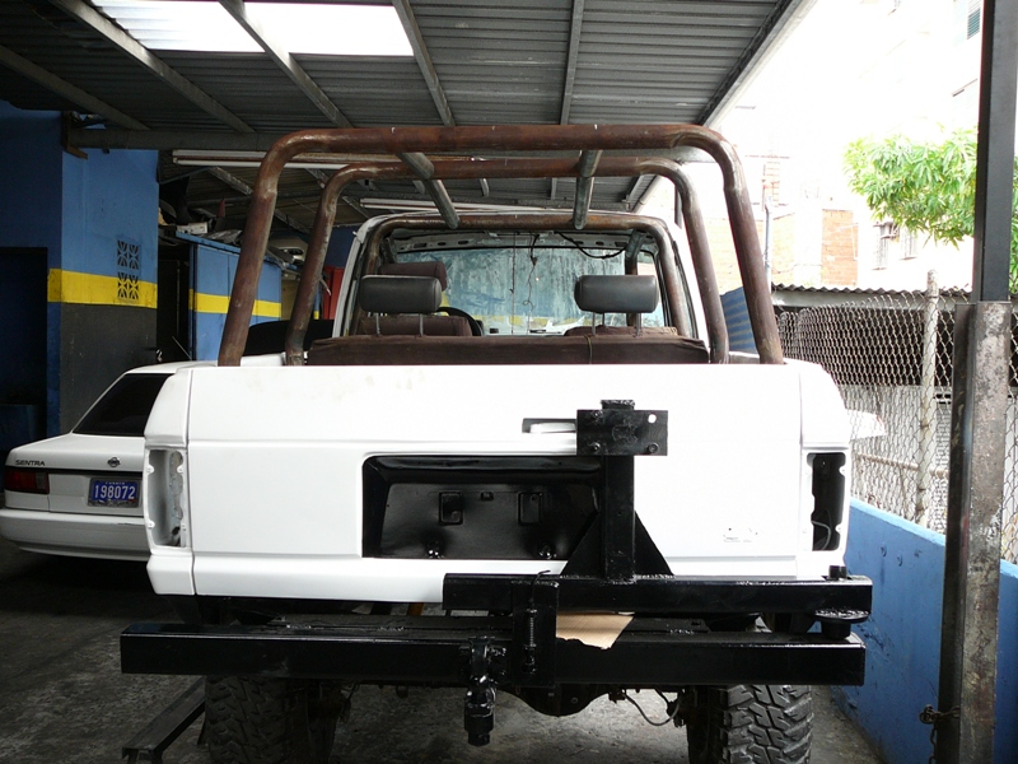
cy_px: 382
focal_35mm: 35
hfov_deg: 52.6
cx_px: 509
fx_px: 1029
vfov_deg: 40.7
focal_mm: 5.2
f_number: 2.8
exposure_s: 1/30
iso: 80
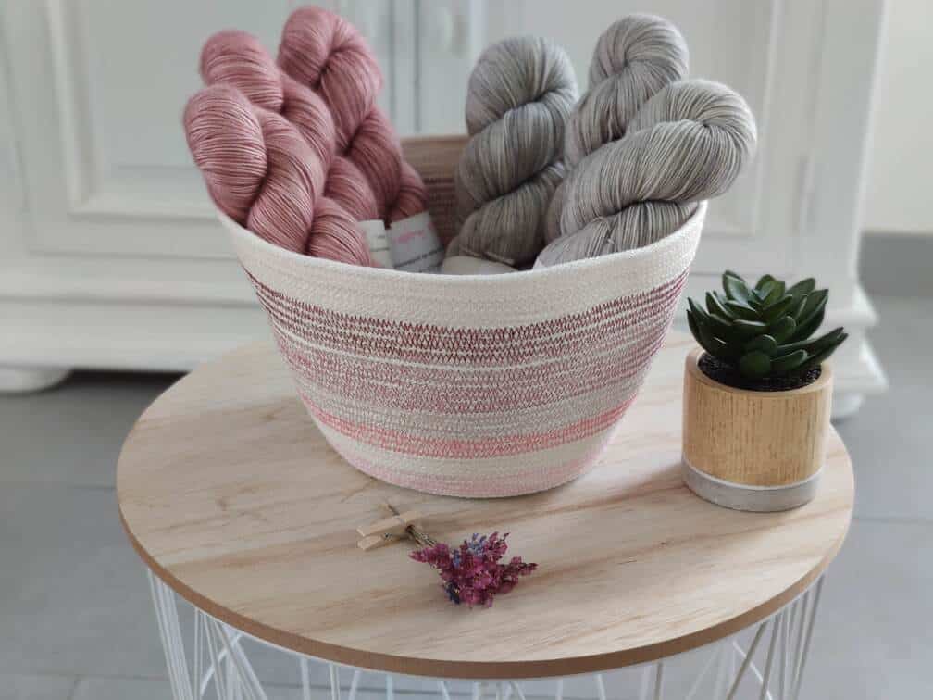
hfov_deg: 45.8
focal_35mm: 41
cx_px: 466
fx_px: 1105
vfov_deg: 35.1
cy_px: 350
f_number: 2
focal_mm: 8.16
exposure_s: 1/50
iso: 429
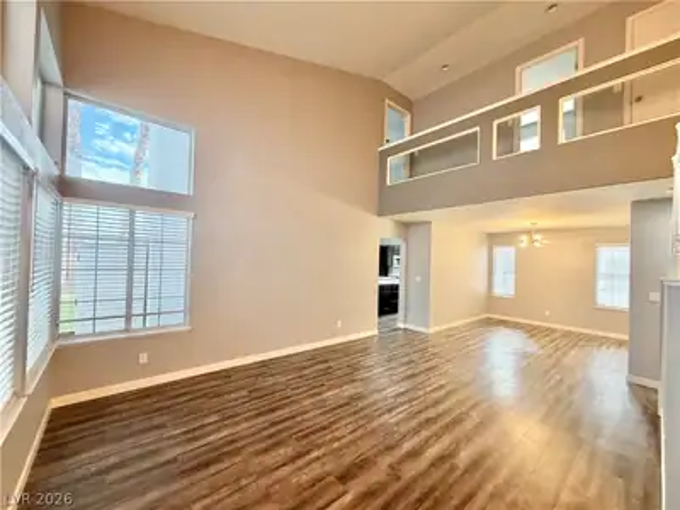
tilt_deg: +0.9
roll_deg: -1.5
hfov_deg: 102.1
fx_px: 275
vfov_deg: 85.7
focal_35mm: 14
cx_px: 340
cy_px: 255
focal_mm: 2.22
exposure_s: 1/60
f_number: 2.2
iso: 250
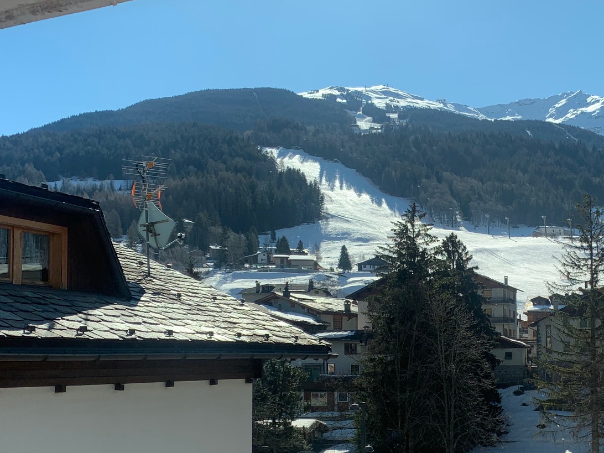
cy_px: 334
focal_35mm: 48
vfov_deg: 29.8
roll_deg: +0.8
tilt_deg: +1.7
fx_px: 838
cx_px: 449
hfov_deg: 38.7
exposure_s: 1/1387
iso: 25
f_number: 1.8
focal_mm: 4.25
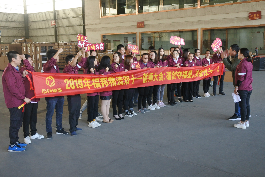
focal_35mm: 43
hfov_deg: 45.4
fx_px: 316
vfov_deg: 31.2
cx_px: 132
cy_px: 88
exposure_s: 1/125
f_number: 4.5
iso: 720
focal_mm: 16.1
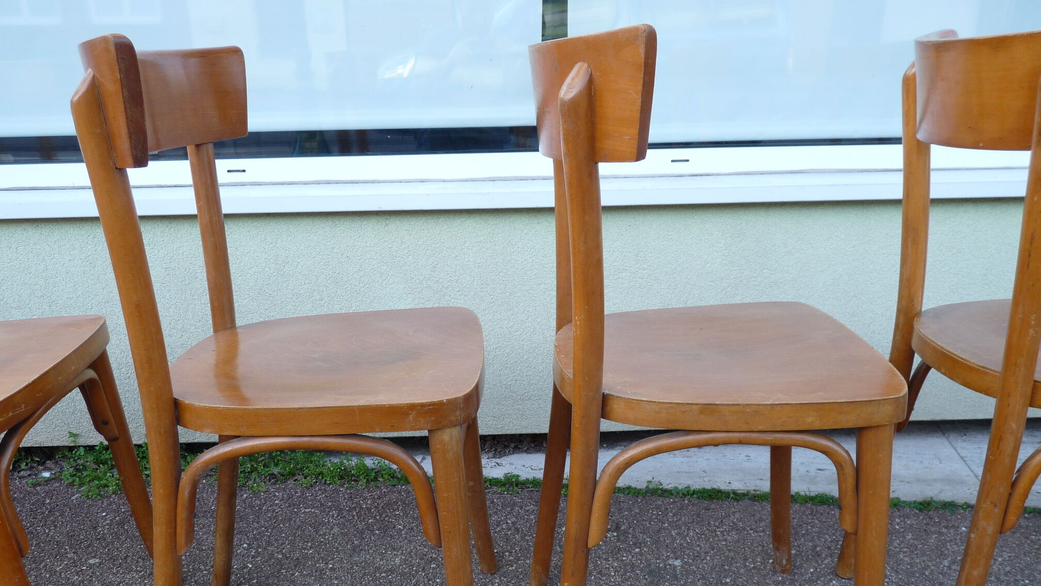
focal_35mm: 30
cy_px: 374
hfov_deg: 64.3
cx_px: 513
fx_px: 828
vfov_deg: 38.6
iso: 100
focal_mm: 4.8
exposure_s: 1/100
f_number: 2.8
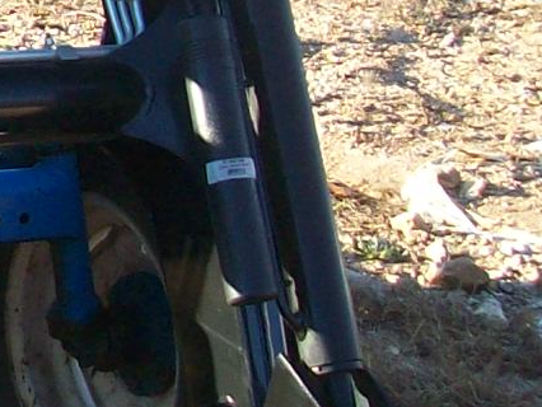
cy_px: -103
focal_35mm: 173
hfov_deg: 10.6
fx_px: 2710
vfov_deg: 8.5
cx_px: -475
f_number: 2.7
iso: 80
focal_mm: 6
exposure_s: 1/225
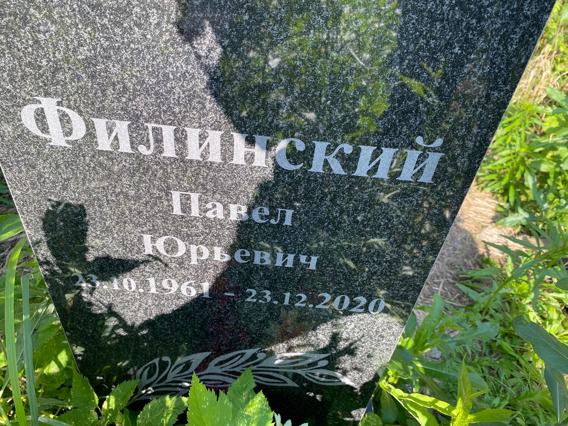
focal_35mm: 26
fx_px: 427
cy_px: 213
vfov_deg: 53.1
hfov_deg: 67.3
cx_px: 284
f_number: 1.8
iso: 32
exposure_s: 1/312
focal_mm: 4.25
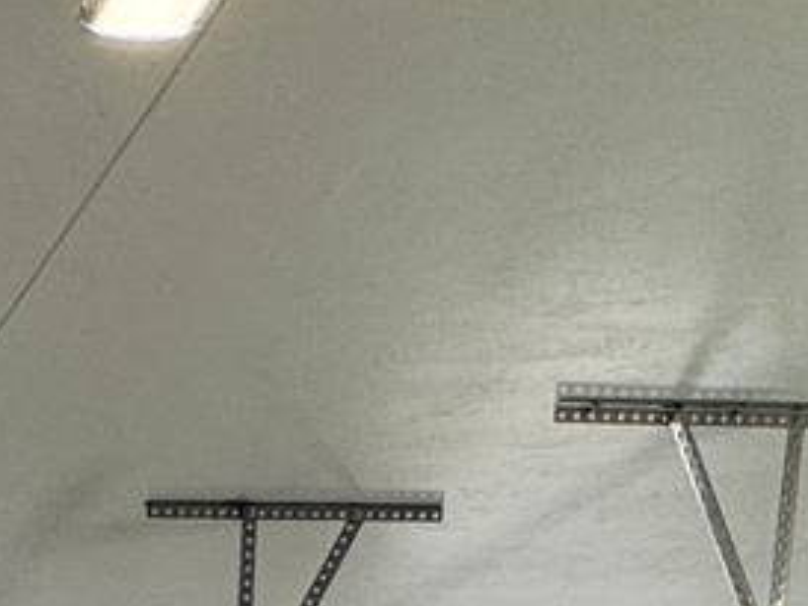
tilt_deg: -8.2
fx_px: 2452
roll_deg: -0.1
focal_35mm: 105
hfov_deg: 16.6
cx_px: -488
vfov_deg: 11.0
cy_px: 1626
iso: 100
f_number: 2.2
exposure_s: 1/120
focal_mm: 2.22
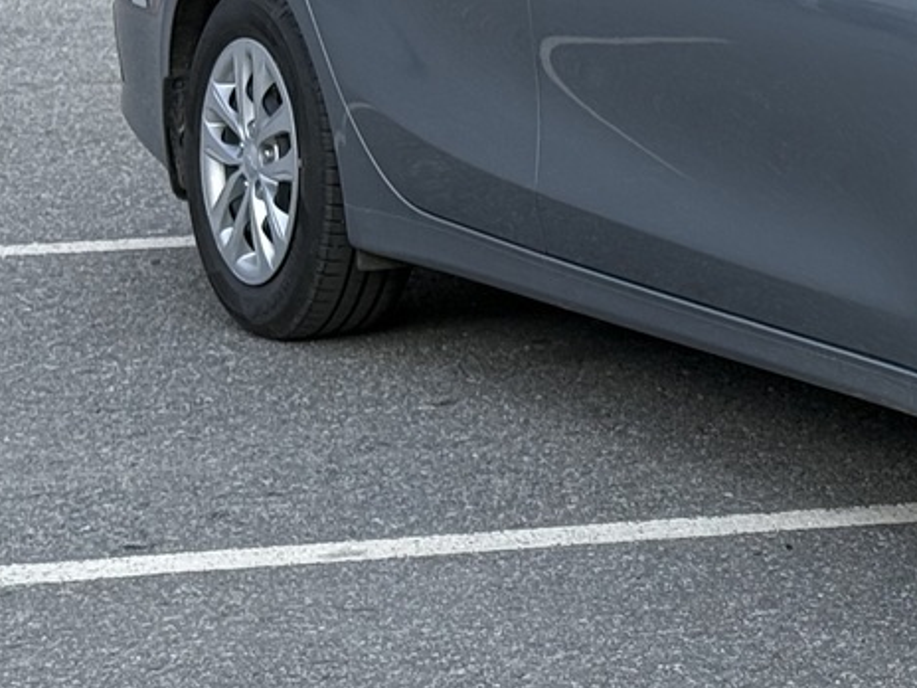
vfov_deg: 9.8
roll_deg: -0.2
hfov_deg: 12.6
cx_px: 1356
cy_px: -73
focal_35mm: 149
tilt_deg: -4.6
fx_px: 3947
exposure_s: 1/1883
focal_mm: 6.76
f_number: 1.78
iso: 80
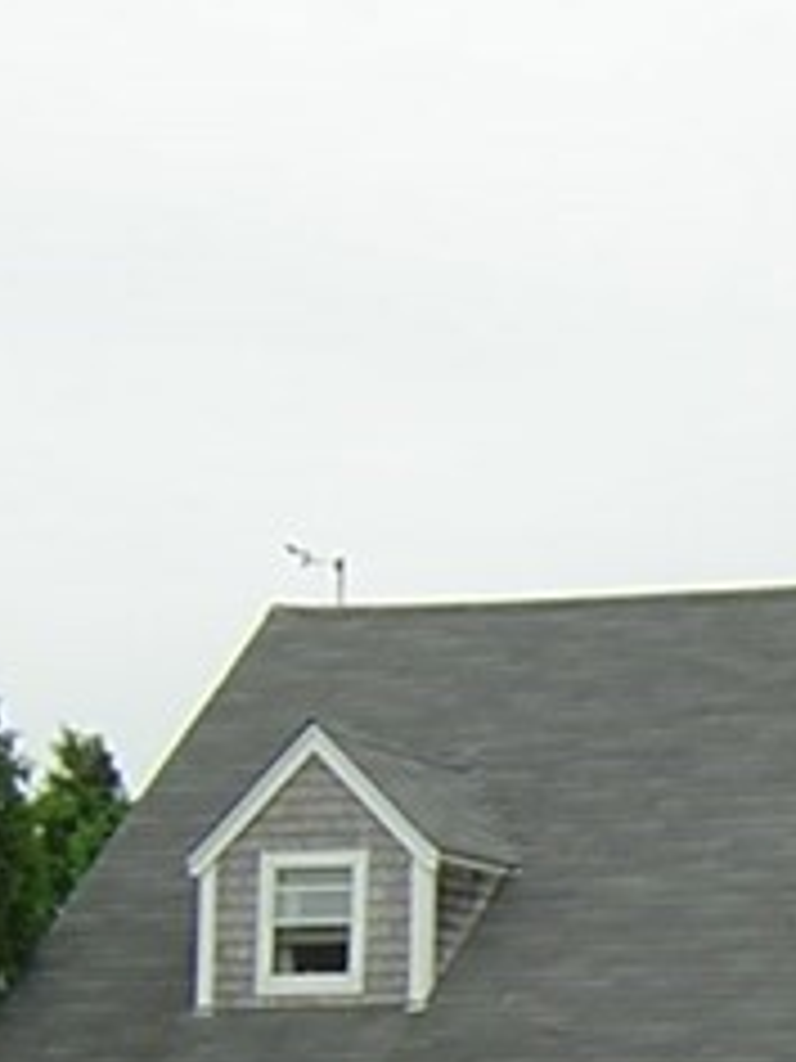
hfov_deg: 9.2
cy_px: 909
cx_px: 1277
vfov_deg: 12.6
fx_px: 4783
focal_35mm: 156
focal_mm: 4.7
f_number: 5.2
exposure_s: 1/233
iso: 100
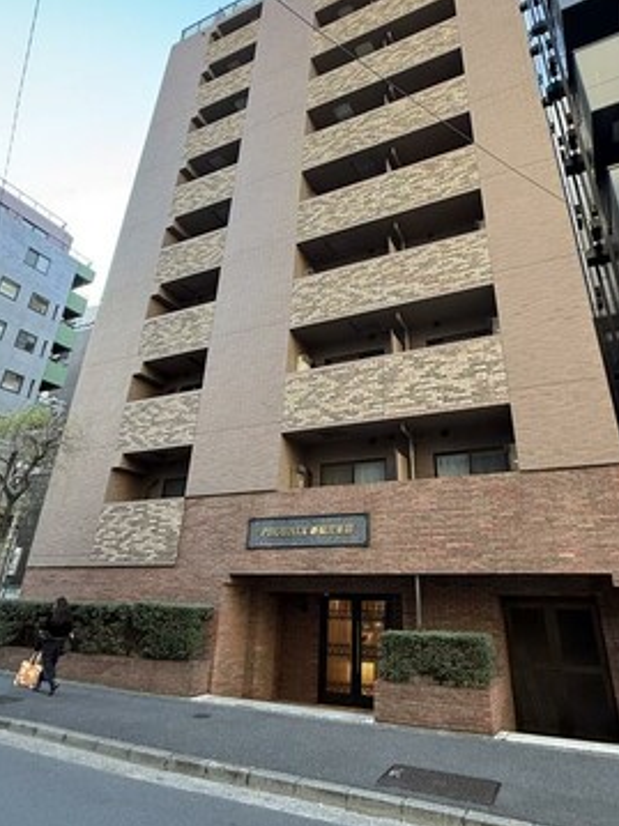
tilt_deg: +25.0
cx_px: 347
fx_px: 501
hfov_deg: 63.2
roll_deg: +0.7
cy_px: 359
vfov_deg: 78.6
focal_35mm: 21
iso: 80
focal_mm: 2.22
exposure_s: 1/99
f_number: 2.2
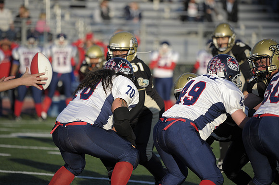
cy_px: 92
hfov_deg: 5.2
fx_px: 3098
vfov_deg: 3.4
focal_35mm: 400
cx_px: 140
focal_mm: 400
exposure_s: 1/1000
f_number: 7.1
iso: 400
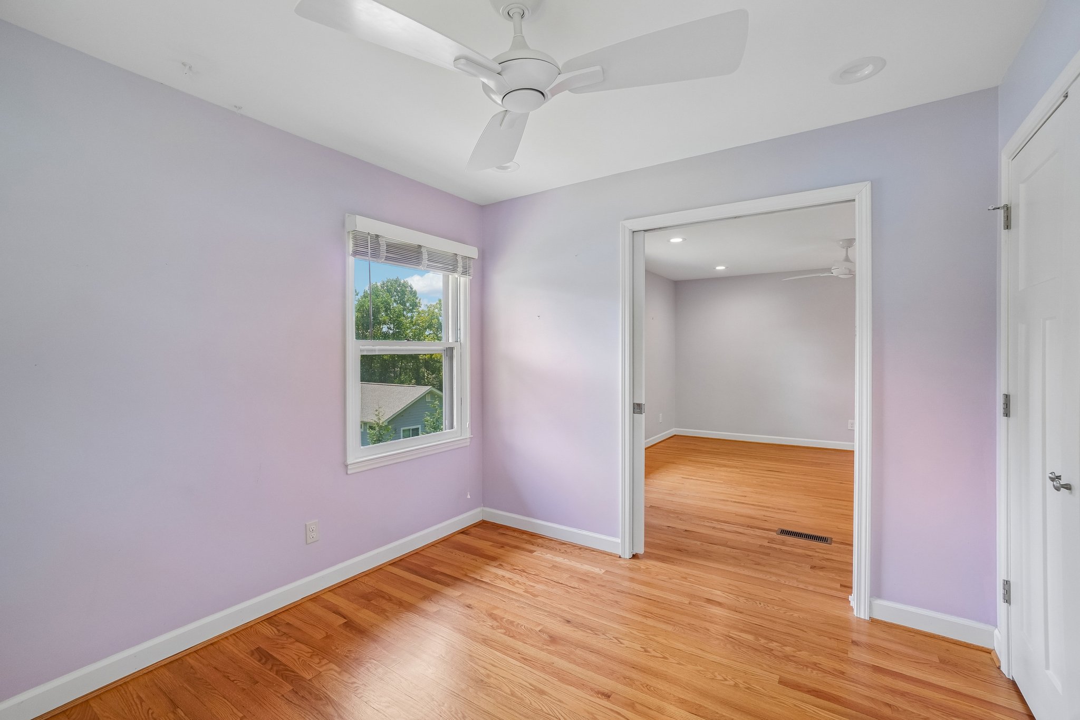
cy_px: 360
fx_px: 450
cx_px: 540
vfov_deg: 77.3
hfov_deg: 100.4
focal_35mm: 15
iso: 200
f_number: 8
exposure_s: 1/30
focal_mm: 10
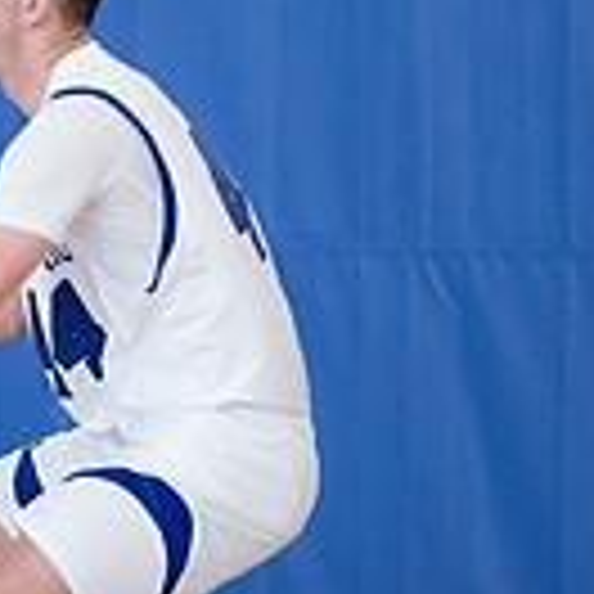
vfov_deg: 1.7
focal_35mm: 1018
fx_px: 19763
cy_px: 46
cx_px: -273
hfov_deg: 1.7
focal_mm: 180
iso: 2000
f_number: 2.8
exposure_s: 1/500
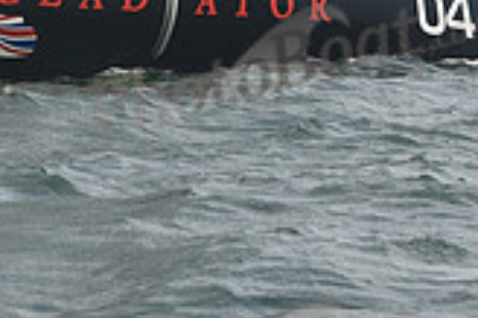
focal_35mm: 305
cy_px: -45
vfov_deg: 4.5
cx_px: -61
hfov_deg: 6.7
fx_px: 4046
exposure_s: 1/640
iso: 250
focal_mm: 86
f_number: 5.6
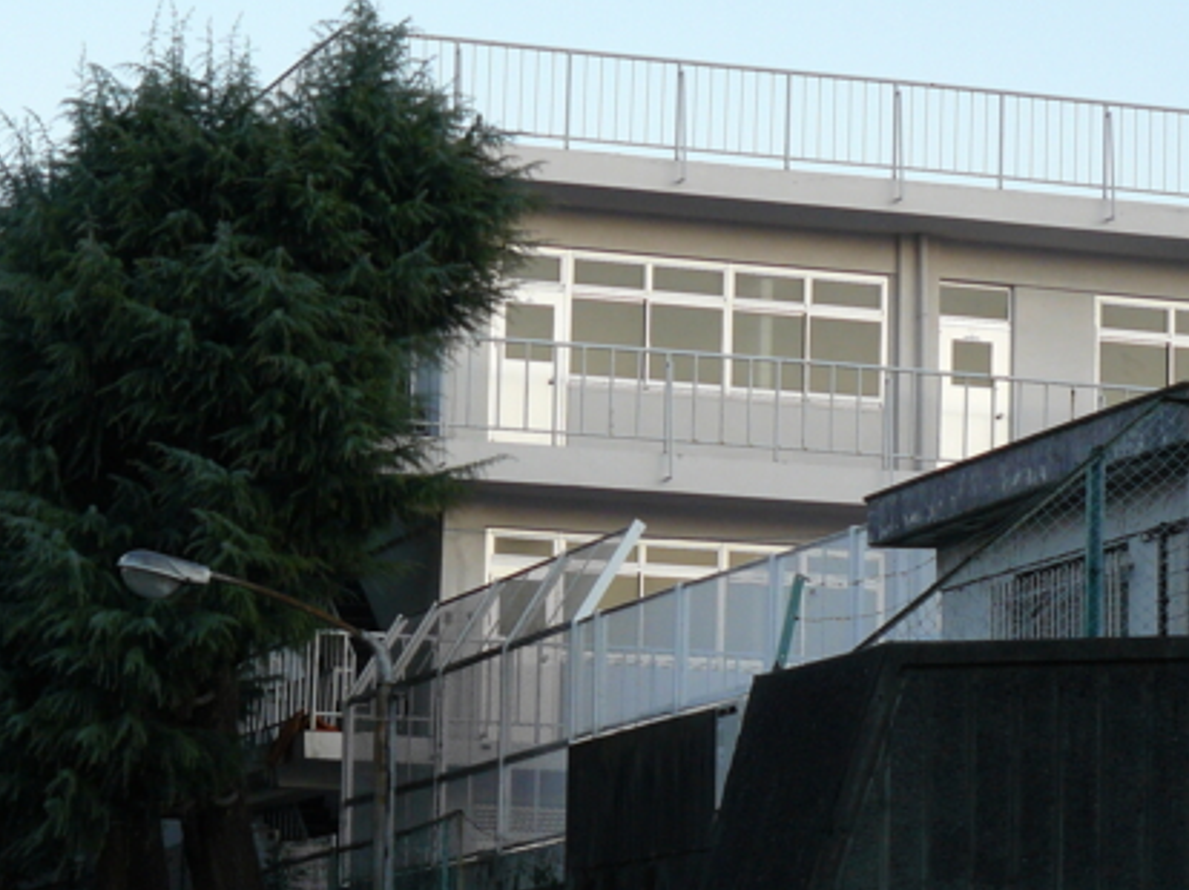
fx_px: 4737
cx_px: 551
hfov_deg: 14.3
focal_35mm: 138
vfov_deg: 10.7
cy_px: 439
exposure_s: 1/125
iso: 125
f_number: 3.2
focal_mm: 13.1
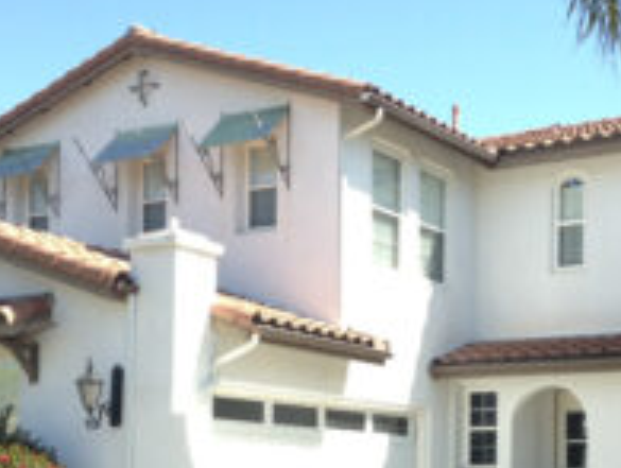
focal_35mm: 76
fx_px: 1366
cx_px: 427
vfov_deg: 19.0
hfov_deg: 25.4
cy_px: 449
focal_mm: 4.13
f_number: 2.4
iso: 50
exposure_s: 1/565
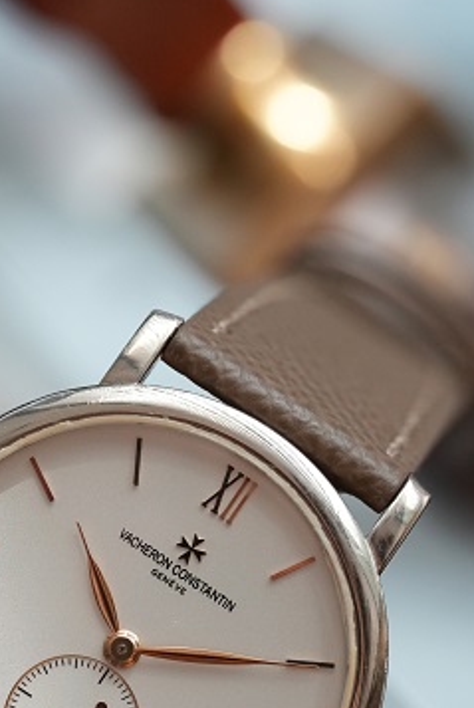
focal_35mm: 206
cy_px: 642
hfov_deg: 6.7
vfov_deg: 9.9
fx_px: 4056
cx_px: 107
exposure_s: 1/400
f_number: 5.6
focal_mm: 105
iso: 2500
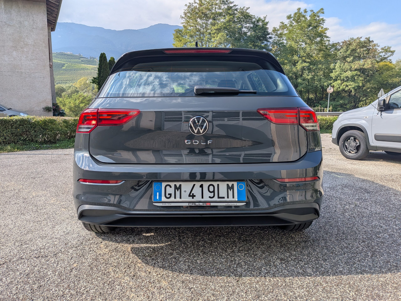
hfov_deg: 71.6
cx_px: 200
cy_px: 150
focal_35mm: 24
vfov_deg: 56.8
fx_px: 278
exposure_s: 1/873
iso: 29
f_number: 1.7
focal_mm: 4.53
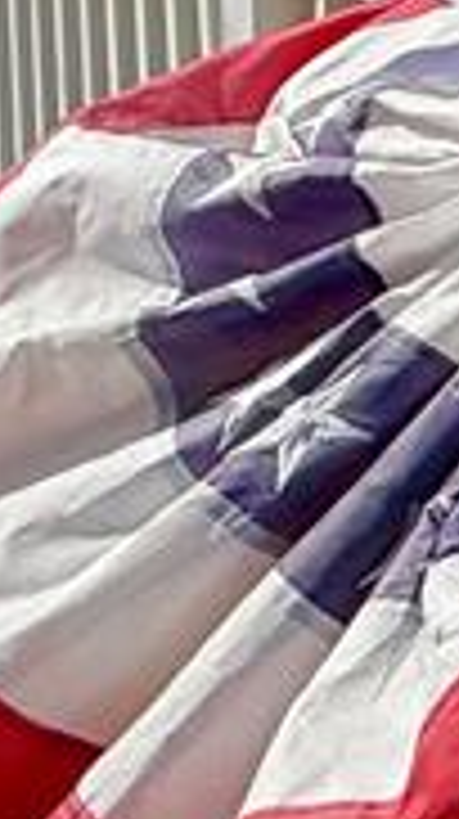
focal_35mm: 86
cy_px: -486
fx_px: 1866
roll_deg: -2.3
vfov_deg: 20.4
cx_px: 1755
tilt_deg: -3.0
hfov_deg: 8.5
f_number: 2.2
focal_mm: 2.22
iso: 50
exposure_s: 1/1572
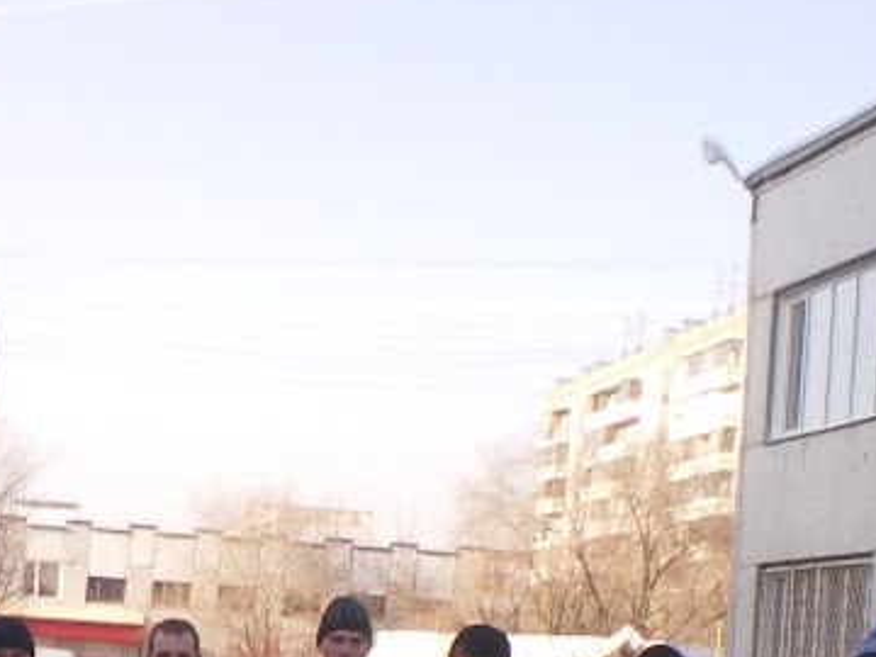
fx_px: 2733
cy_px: 822
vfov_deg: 13.3
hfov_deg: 17.7
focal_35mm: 108
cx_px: -32
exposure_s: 1/100
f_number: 4.6
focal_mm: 6.3
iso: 64
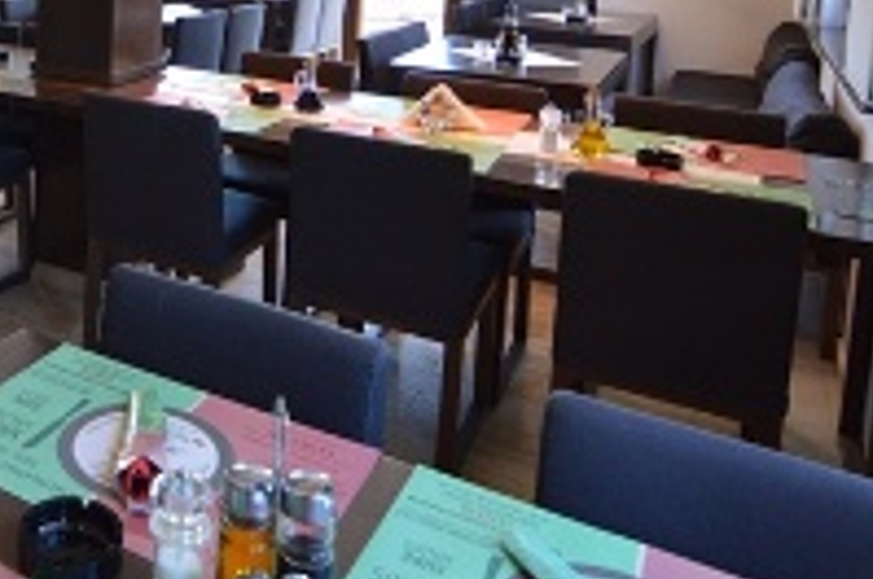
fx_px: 899
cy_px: -18
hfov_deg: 46.0
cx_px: 61
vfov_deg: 32.5
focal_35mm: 37
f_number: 4.5
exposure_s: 1/80
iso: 400
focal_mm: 11
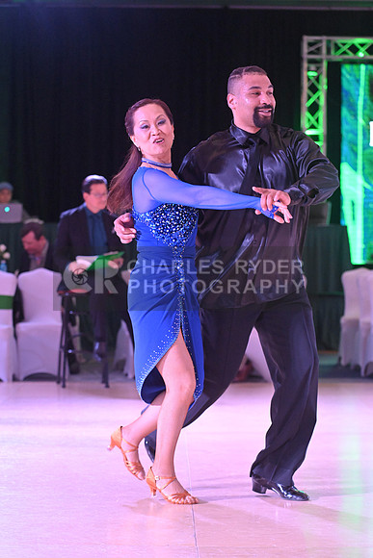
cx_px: 186
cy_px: 279
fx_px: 1584
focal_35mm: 102
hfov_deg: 13.4
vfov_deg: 20.0
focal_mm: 102
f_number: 4.5
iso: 5000
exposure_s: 1/400
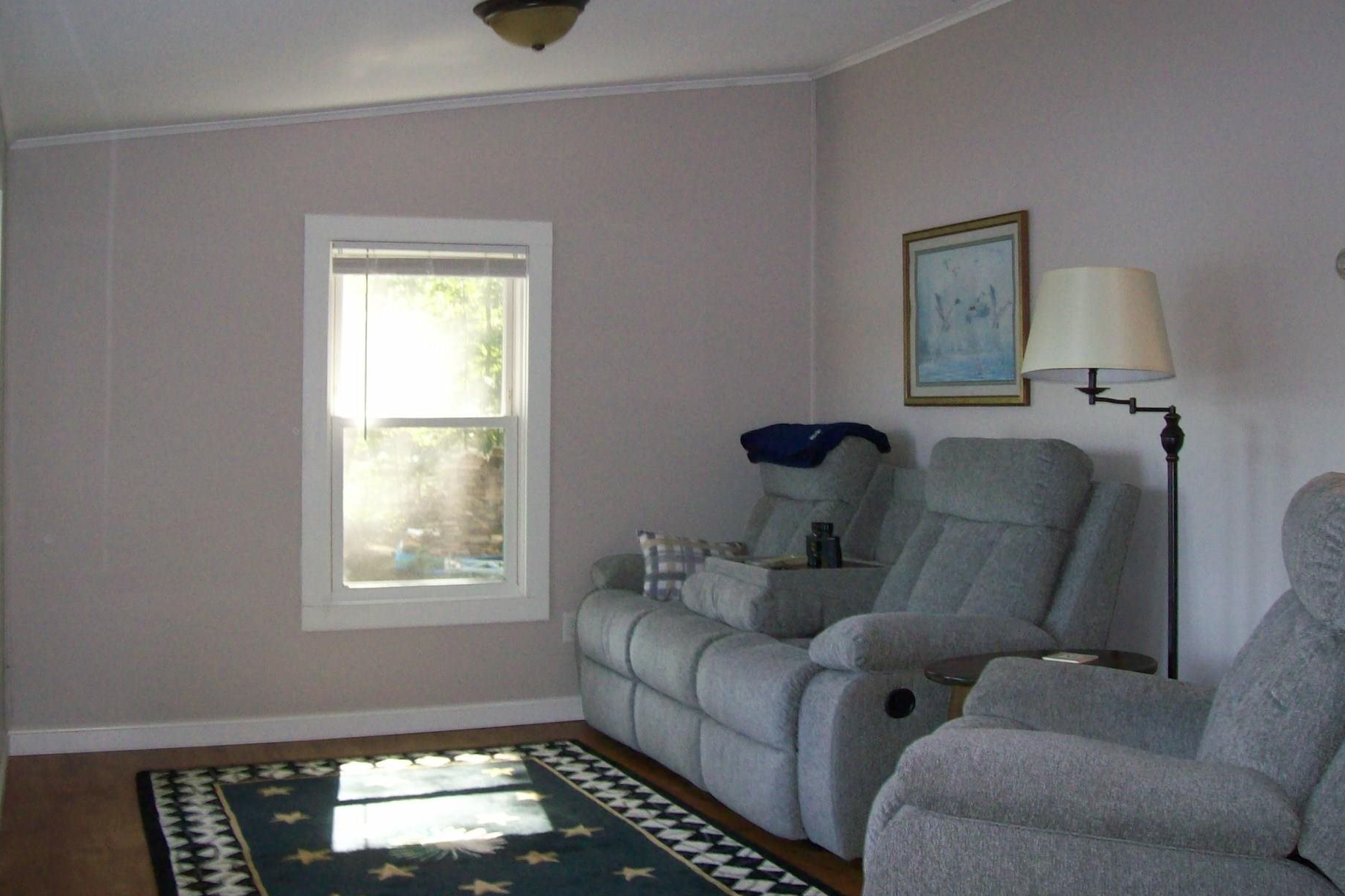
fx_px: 1569
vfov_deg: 31.9
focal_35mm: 42
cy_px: 395
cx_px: 640
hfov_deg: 46.4
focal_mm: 6
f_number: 2.7
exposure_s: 1/64
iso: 200
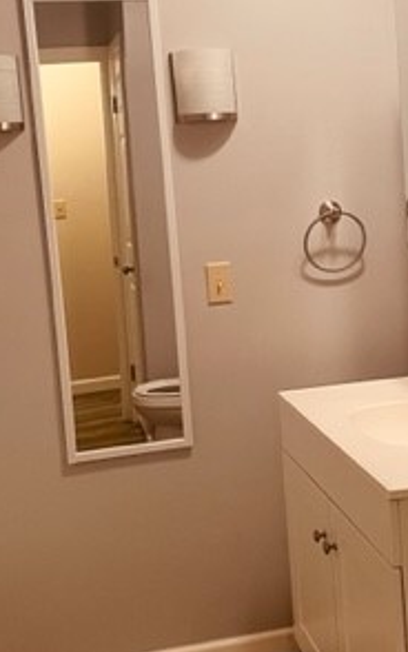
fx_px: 1066
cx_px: 308
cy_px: 279
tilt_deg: -6.3
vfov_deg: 33.9
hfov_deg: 21.5
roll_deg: +3.7
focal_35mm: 60
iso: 200
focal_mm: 4.2
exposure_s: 1/60
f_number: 1.6
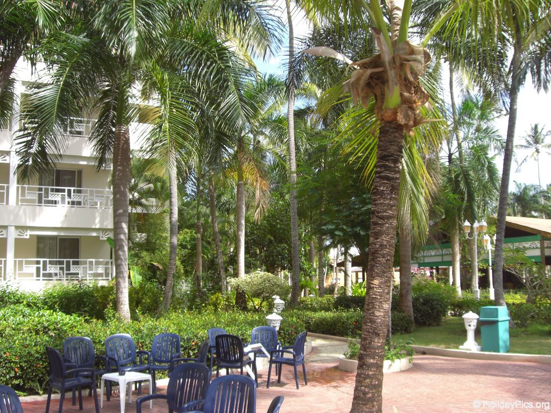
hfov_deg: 49.0
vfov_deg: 37.7
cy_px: 206
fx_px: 605
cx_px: 276
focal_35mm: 38
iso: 64
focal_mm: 6.2
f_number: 2.7
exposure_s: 1/400
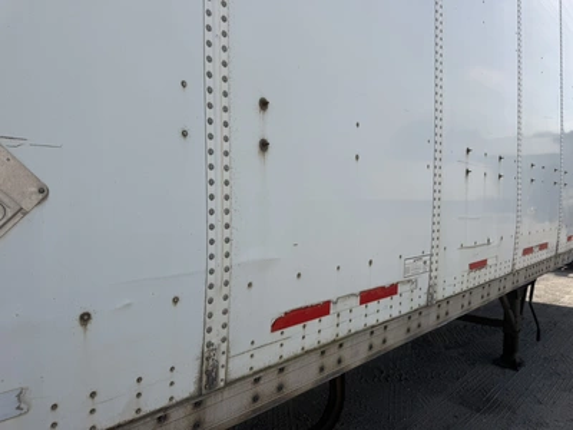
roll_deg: +1.5
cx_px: 286
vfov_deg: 56.8
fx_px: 397
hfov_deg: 71.6
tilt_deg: -3.2
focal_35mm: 24
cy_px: 215
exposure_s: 1/3953
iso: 80
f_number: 1.78
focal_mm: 6.76
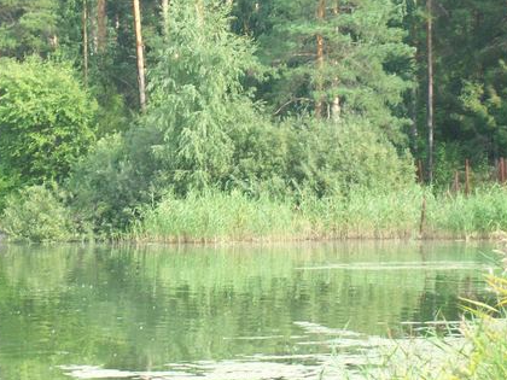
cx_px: 173
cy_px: 179
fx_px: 2636
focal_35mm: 180
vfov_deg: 8.2
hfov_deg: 11.0
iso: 80
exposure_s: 1/91.5
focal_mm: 18
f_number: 4.8
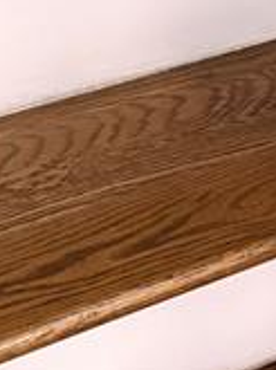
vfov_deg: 13.6
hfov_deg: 13.2
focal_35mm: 112
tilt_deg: -6.9
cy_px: -478
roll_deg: -0.5
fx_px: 1195
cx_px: 173
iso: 640
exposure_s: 1/40
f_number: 1.78
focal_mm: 6.76
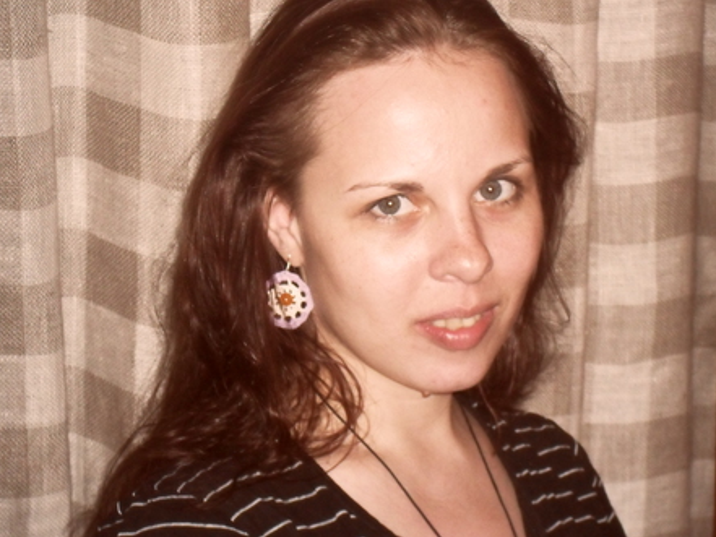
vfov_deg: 11.3
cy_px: 218
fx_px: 2710
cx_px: 383
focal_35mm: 131
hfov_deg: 15.0
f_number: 5.8
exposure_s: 1/60
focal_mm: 18.9
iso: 320
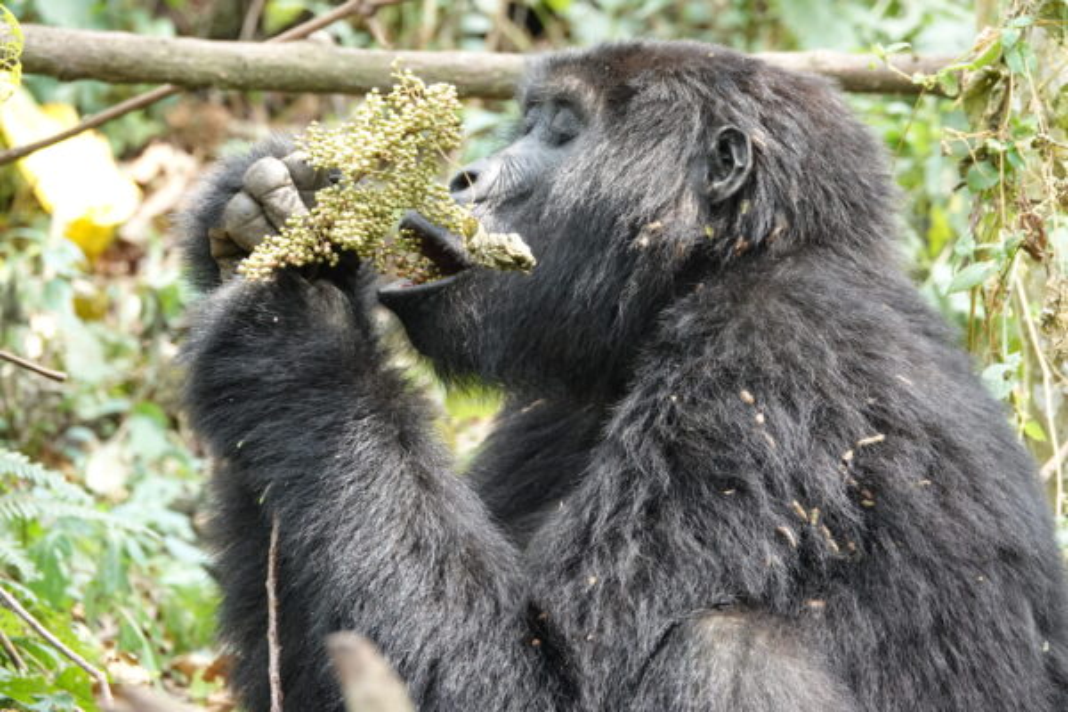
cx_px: 534
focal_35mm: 192
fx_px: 5696
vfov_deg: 7.2
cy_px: 356
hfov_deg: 10.7
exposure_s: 1/200
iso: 800
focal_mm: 70.27
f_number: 4
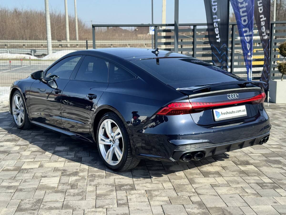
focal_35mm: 48
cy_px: 108
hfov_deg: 39.7
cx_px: 143
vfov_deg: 30.3
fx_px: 397
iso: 64
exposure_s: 1/1869
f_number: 1.78
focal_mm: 6.76
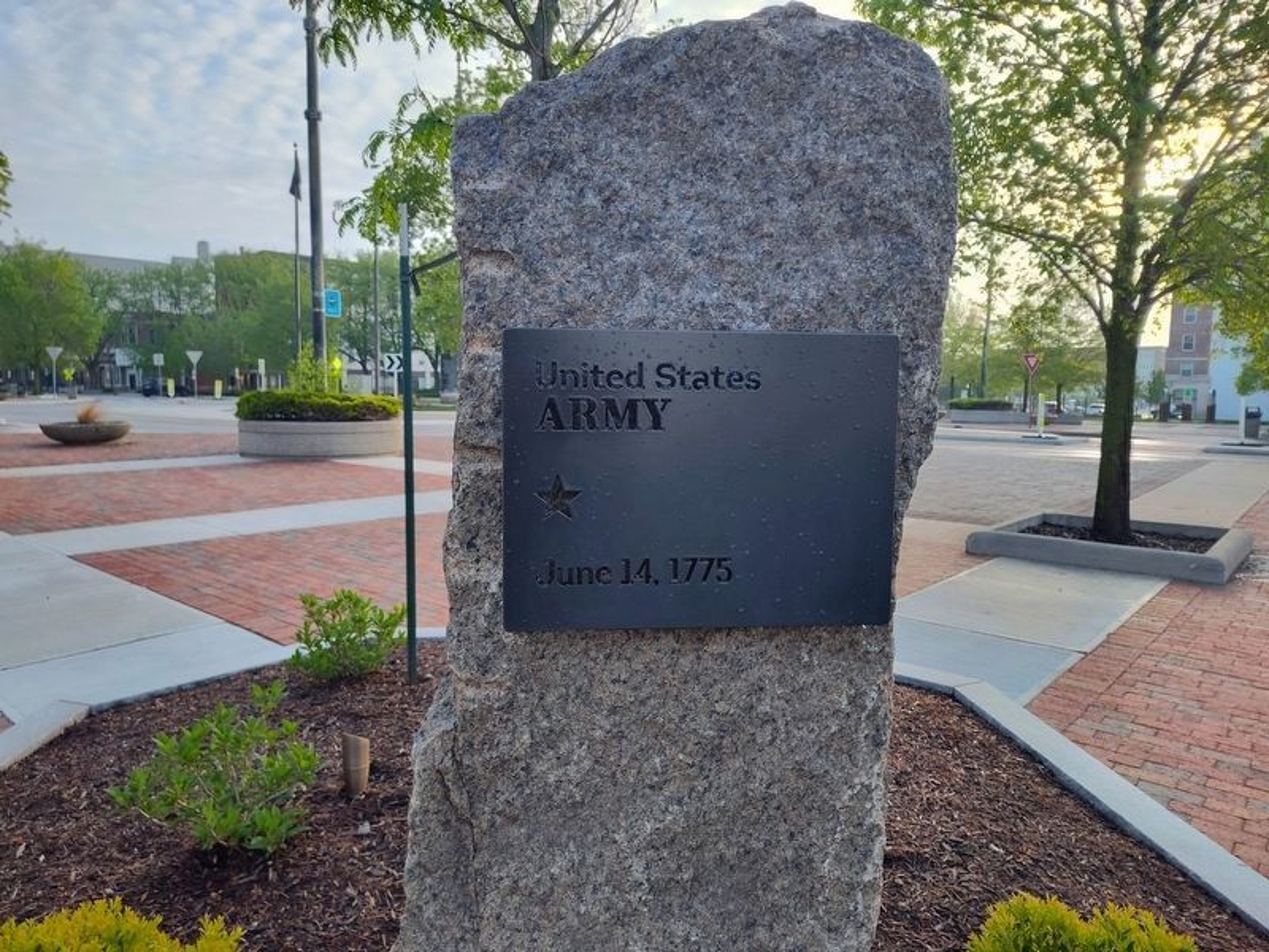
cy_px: 476
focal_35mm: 23
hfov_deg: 73.9
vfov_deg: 58.9
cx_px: 634
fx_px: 843
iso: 100
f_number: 1.8
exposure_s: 1/234
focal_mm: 5.56
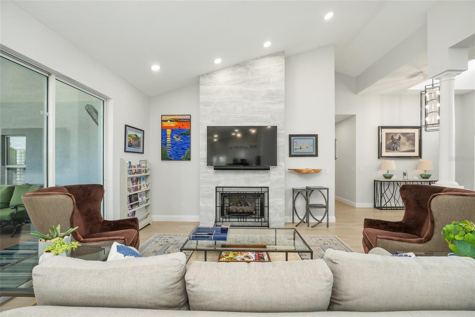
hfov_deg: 104.3
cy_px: 158
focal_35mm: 14
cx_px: 238
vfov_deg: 81.2
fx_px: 185
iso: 320
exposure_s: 1/10
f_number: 7.1
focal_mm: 14
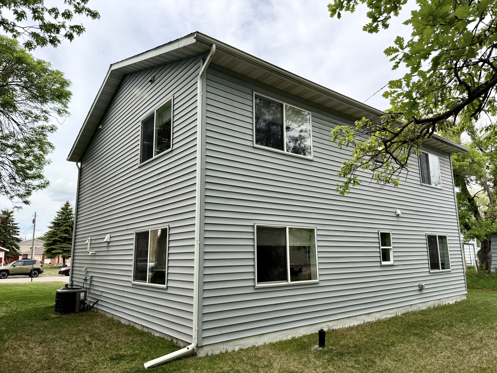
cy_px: 186
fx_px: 345
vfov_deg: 56.8
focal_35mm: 24
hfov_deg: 71.6
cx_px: 248
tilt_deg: +12.1
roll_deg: +0.9
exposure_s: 1/3953
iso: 100
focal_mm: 6.76
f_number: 1.78
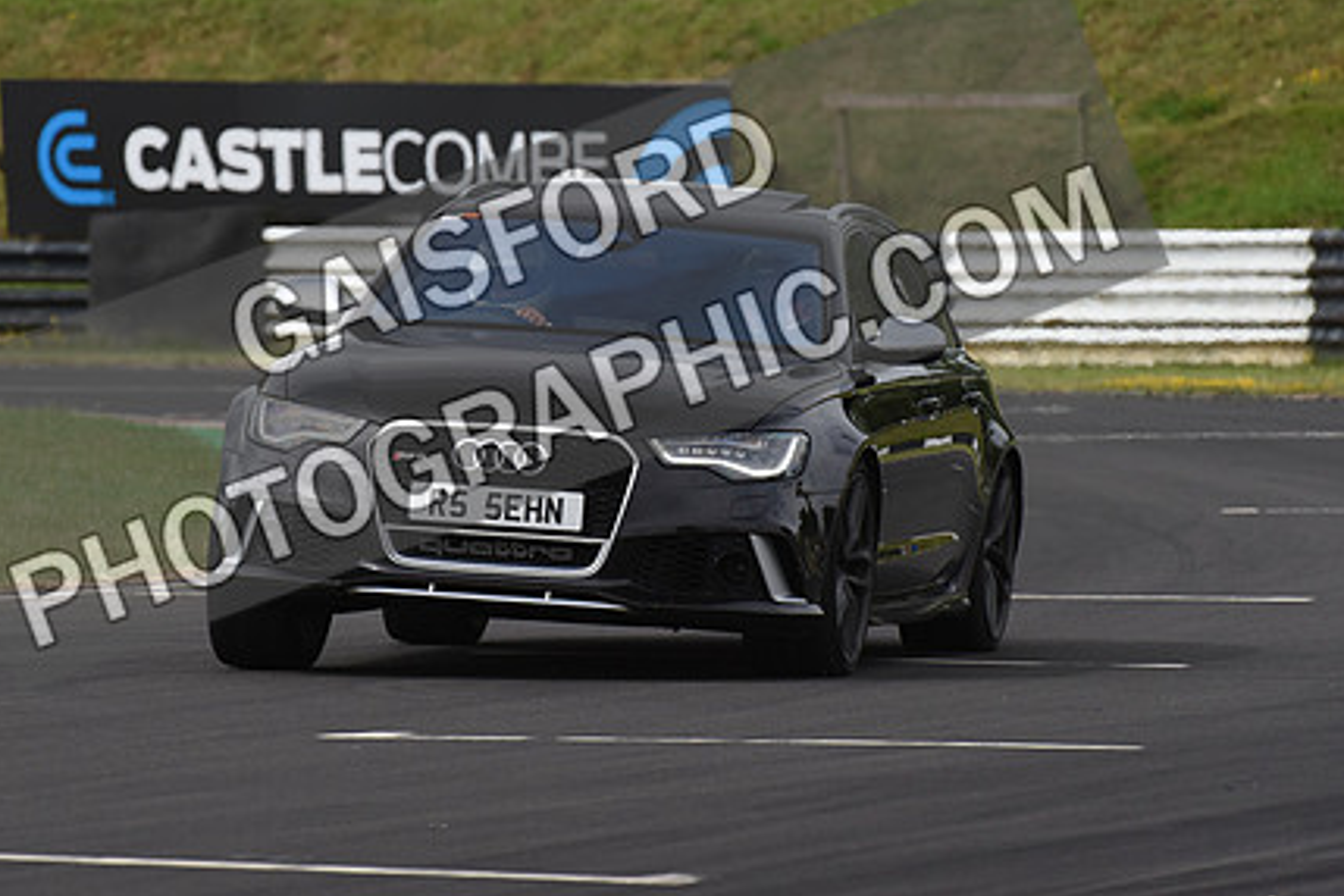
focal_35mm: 541
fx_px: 20196
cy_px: 324
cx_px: 533
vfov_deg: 2.5
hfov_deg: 3.8
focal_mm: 400
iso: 1600
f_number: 8
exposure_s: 1/1000
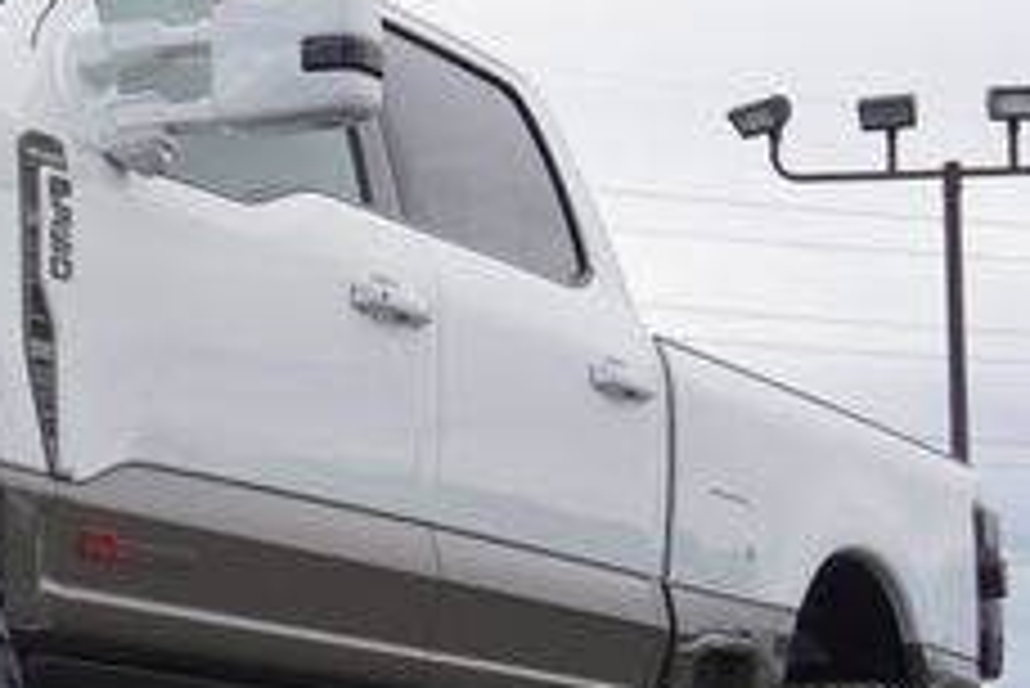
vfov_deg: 12.6
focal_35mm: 109
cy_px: 418
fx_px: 3120
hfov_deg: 17.6
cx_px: -315
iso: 100
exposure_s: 1/200
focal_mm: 26
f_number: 8
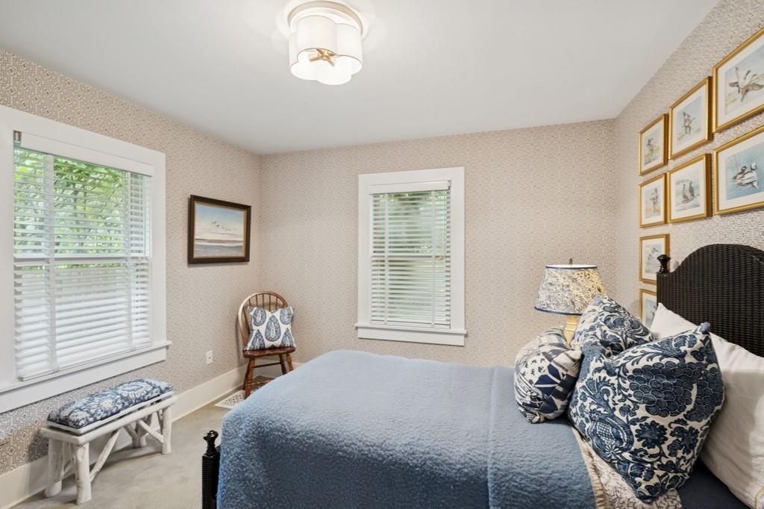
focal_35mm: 16
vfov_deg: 72.0
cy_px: 254
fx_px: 350
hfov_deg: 95.0
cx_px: 382
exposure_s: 1/15
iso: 200
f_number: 8
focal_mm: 16.5
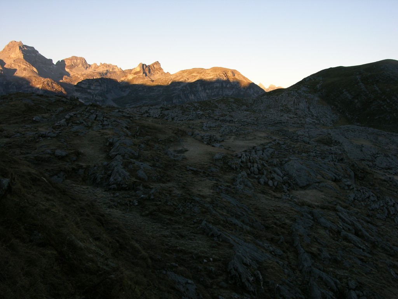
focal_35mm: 35
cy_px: 150
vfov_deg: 40.7
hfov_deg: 52.6
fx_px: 402
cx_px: 199
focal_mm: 8.9
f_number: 4.5
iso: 50
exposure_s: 1/113
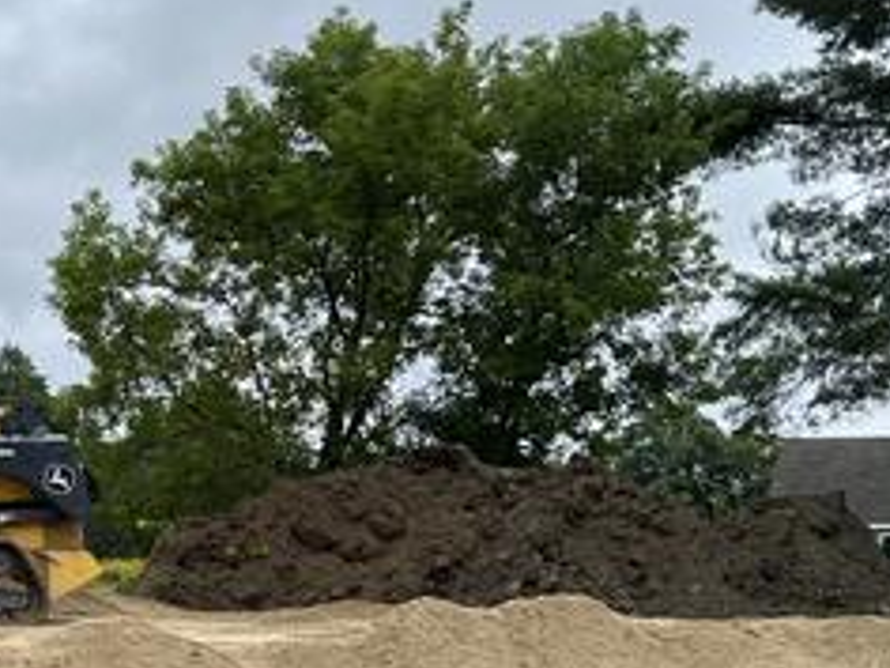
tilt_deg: -1.9
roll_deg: -1.0
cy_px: 664
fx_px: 2263
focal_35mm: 88
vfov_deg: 16.4
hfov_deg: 21.8
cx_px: 91
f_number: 1.5
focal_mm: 5.7
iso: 50
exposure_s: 1/2083
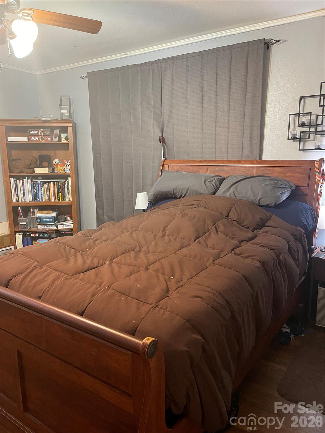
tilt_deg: -10.9
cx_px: 162
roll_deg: +0.9
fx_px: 313
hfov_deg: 54.9
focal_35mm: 25
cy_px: 216
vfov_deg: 69.4
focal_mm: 5.1
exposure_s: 1/40
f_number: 1.6
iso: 500
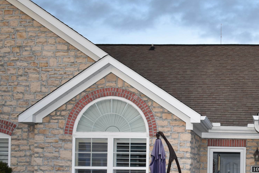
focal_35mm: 68
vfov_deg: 19.5
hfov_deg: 28.5
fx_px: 489
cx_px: 235
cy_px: 168
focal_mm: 22
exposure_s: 1/160
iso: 180
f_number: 3.8
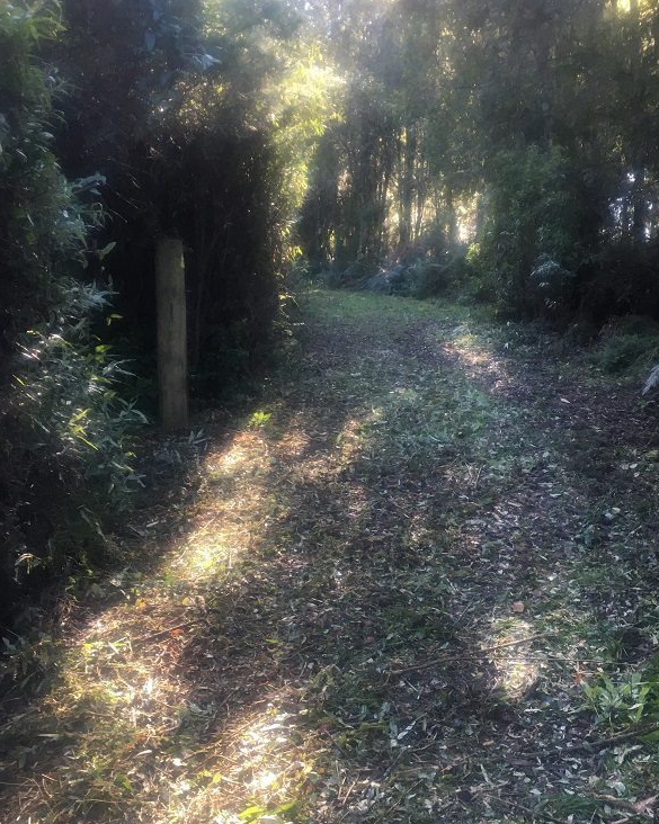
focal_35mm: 39
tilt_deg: -3.4
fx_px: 951
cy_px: 415
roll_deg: -0.6
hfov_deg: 38.1
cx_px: 392
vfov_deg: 46.9
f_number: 2.2
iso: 32
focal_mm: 4.15
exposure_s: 1/33
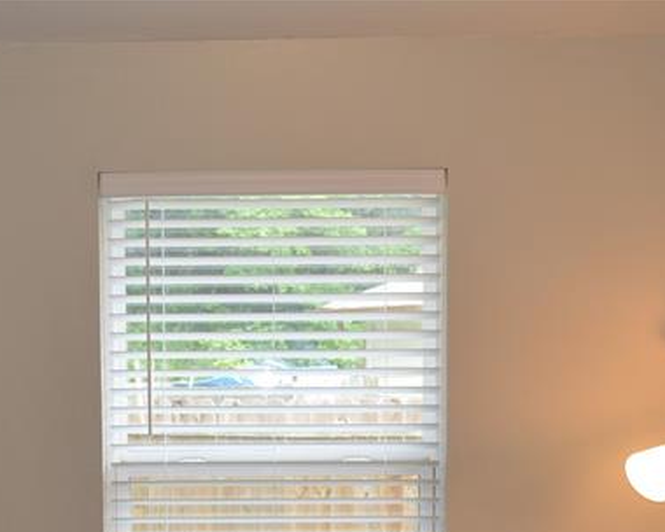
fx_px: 1791
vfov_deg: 16.4
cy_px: 593
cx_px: 198
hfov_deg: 20.9
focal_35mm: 91
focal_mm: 24
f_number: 4
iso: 400
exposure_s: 1/80
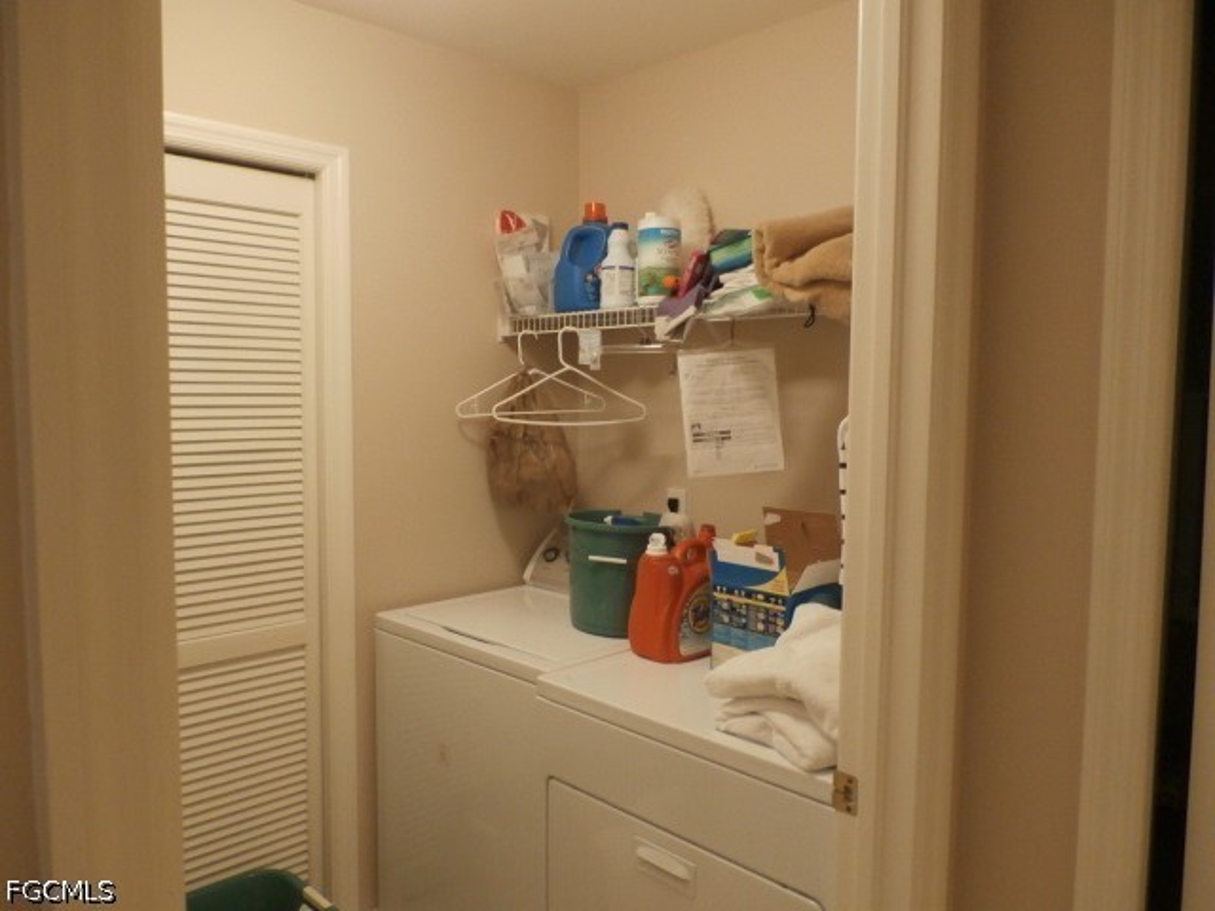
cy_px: 456
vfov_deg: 54.9
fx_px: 877
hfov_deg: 69.4
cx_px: 608
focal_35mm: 25
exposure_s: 1/20
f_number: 3
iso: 400
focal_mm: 4.5
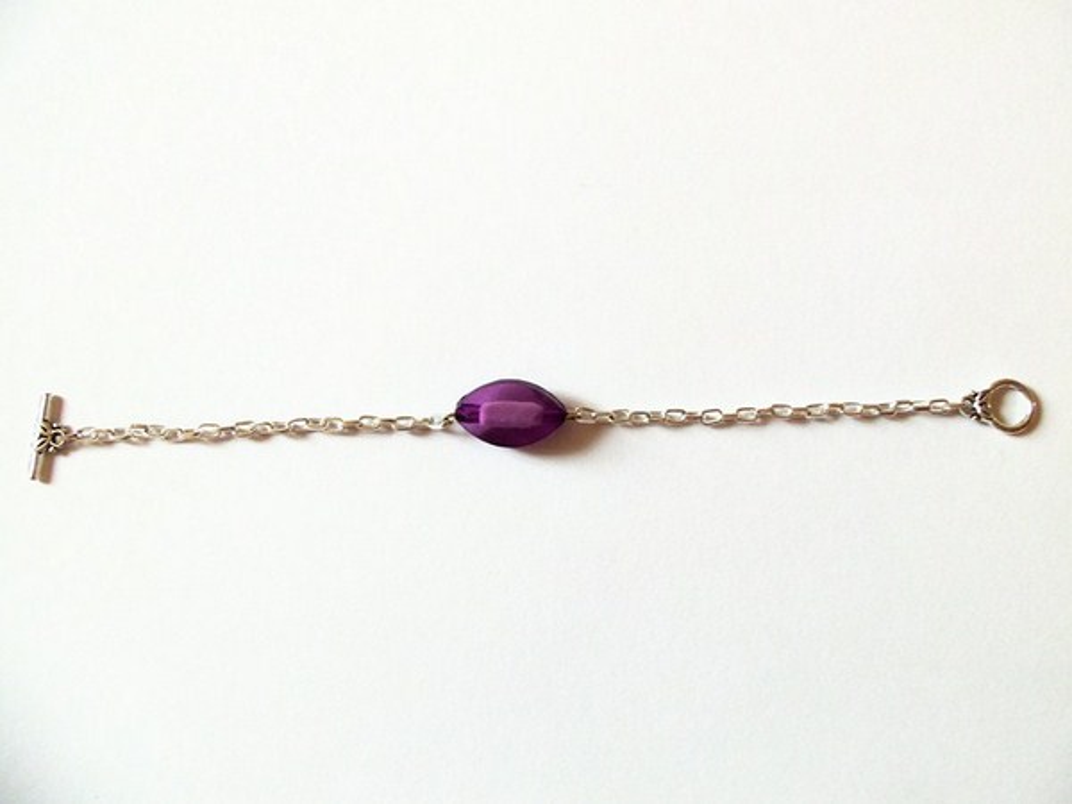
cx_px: 536
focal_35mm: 29
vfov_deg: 48.2
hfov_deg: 61.7
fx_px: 898
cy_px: 402
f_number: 3.4
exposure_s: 1/30
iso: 160
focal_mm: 5.2
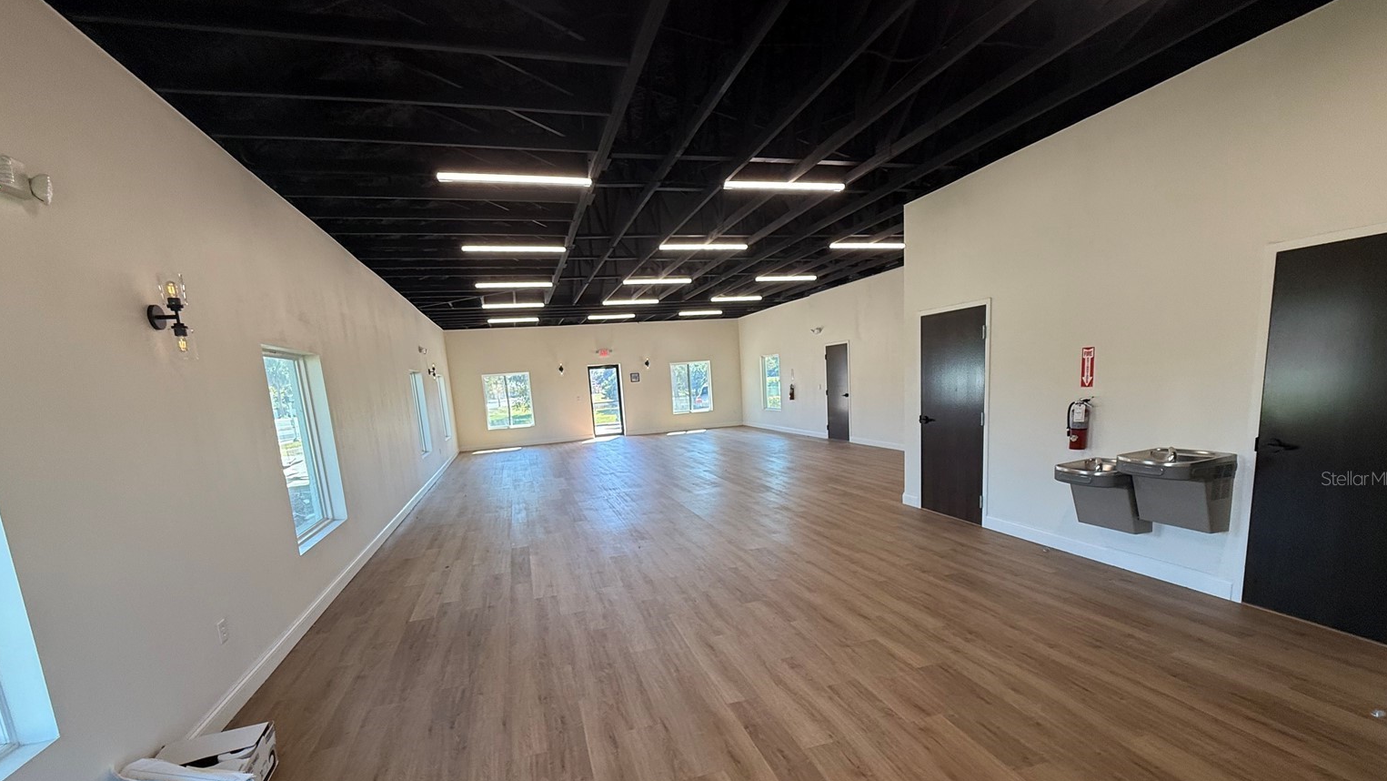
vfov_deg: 66.3
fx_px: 588
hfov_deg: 99.4
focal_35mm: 16
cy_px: 478
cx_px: 679
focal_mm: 2.22
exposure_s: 1/120
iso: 100
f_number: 2.2
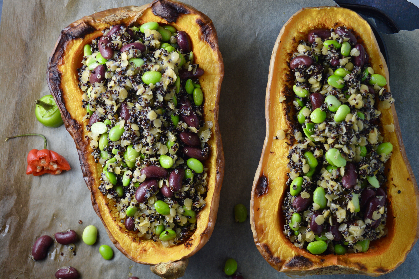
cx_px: 210
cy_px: 140
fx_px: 698
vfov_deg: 22.6
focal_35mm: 60
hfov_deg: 33.4
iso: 200
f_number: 5.6
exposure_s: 1/80
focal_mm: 40
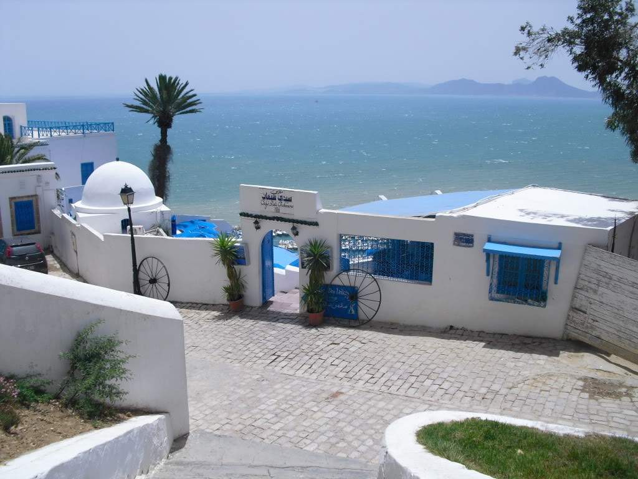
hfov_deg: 51.4
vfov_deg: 39.7
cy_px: 240
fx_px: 664
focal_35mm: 36
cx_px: 319
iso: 64
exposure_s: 1/200
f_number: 7.8
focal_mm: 6.3
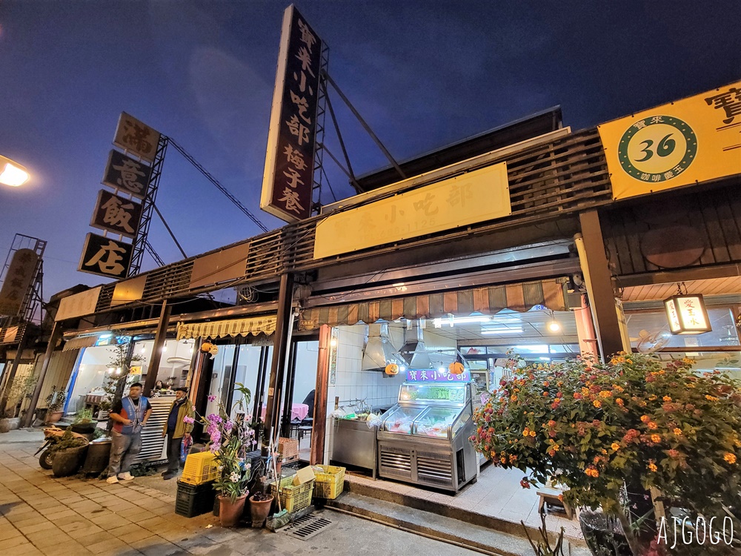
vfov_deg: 89.9
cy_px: 278
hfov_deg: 106.2
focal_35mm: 13
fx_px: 278
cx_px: 370
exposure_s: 1/29
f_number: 2.2
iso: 500
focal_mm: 2.2
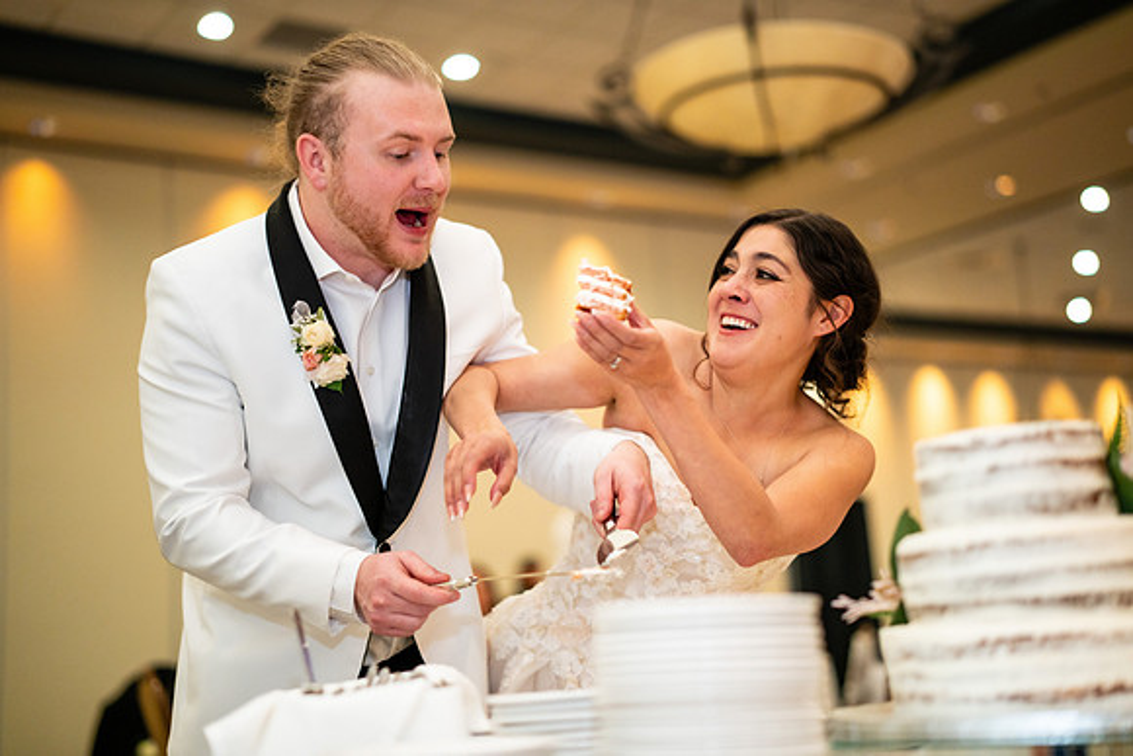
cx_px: 566
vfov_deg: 27.0
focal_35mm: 50
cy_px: 378
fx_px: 1574
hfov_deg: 39.6
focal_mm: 50
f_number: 1.4
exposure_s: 1/100
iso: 800
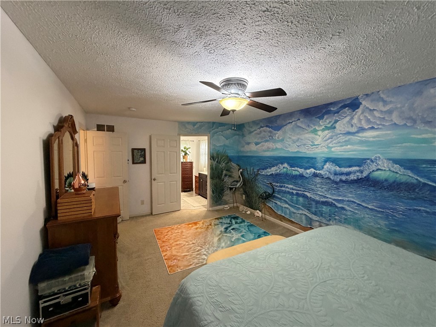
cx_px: 218
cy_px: 164
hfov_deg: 102.1
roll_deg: +0.5
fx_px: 176
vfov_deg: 85.7
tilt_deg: -4.0
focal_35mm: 14
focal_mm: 2.22
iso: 400
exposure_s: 1/60
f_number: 2.2
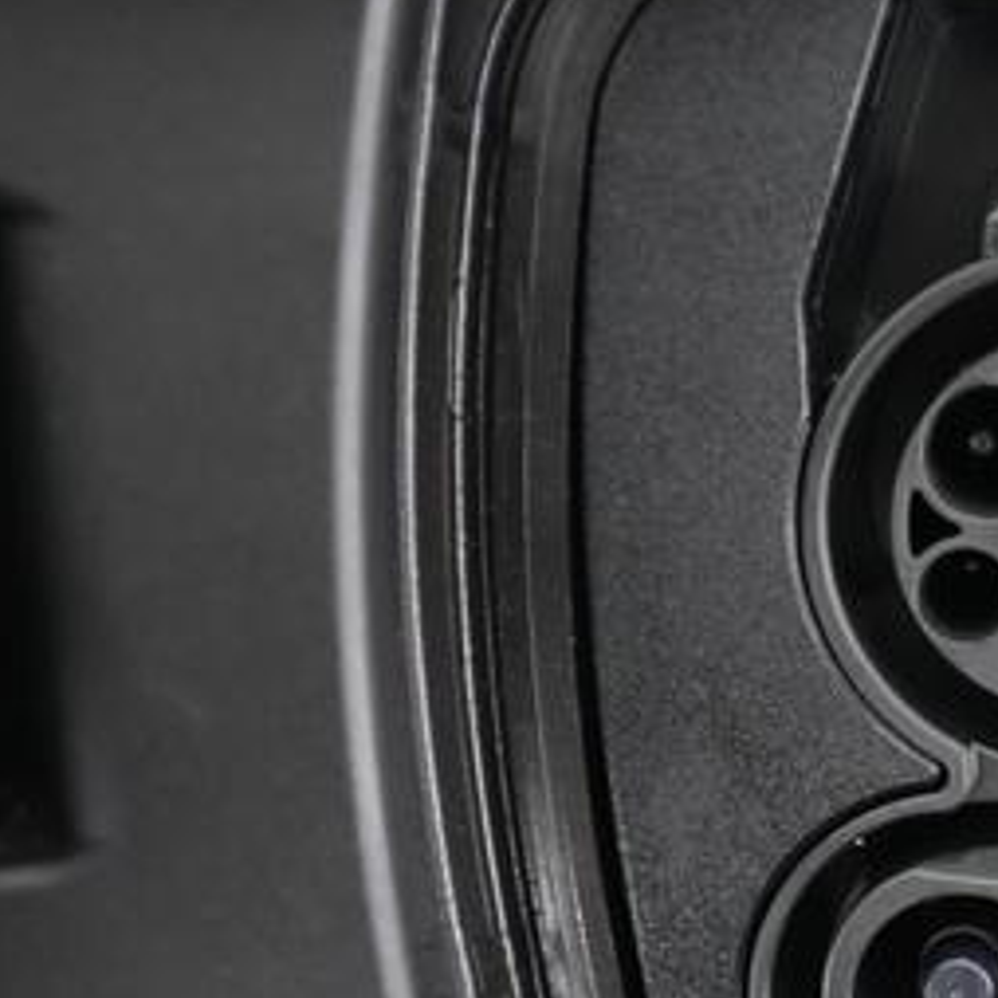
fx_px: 1957
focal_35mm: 60
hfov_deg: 26.0
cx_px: 1143
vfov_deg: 28.6
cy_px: 530
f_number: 2.8
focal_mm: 28
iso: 10000
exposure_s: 1/60
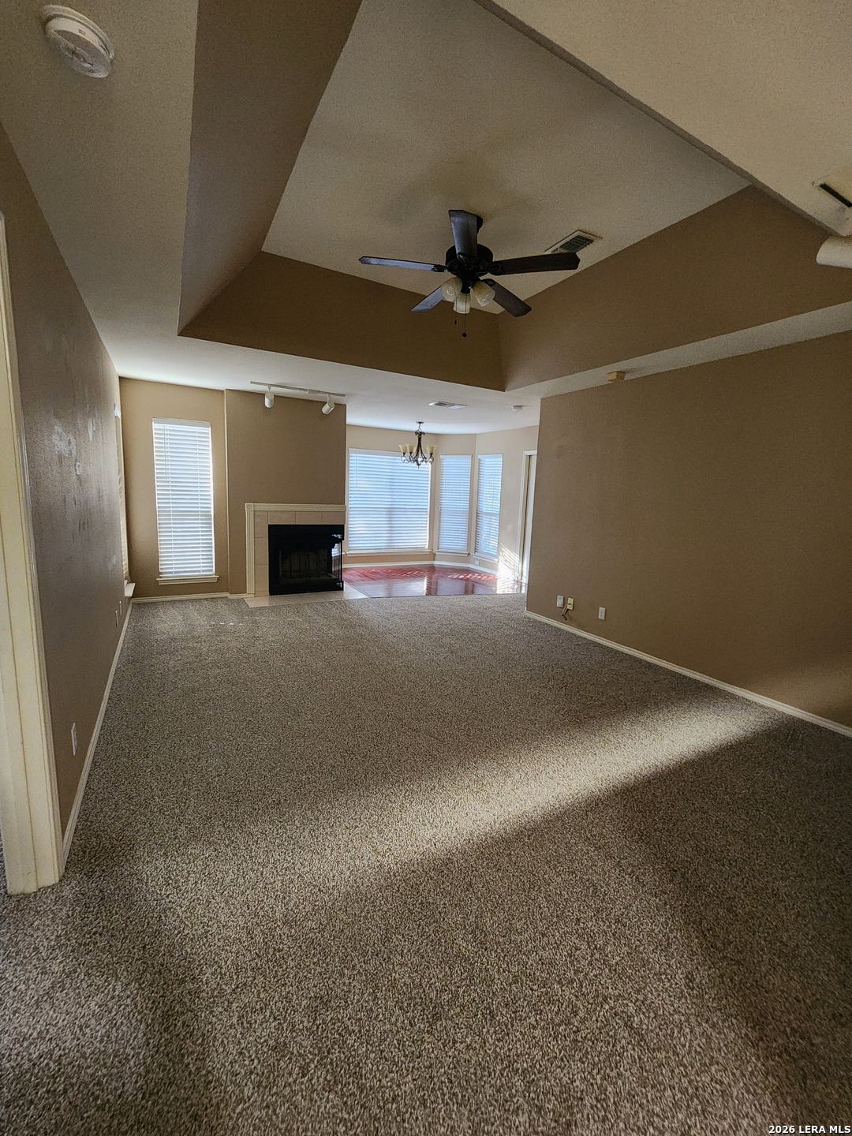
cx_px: 426
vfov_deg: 106.2
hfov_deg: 89.9
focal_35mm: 13
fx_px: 427
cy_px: 568
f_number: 2.2
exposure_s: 1/30
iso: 500
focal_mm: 2.2
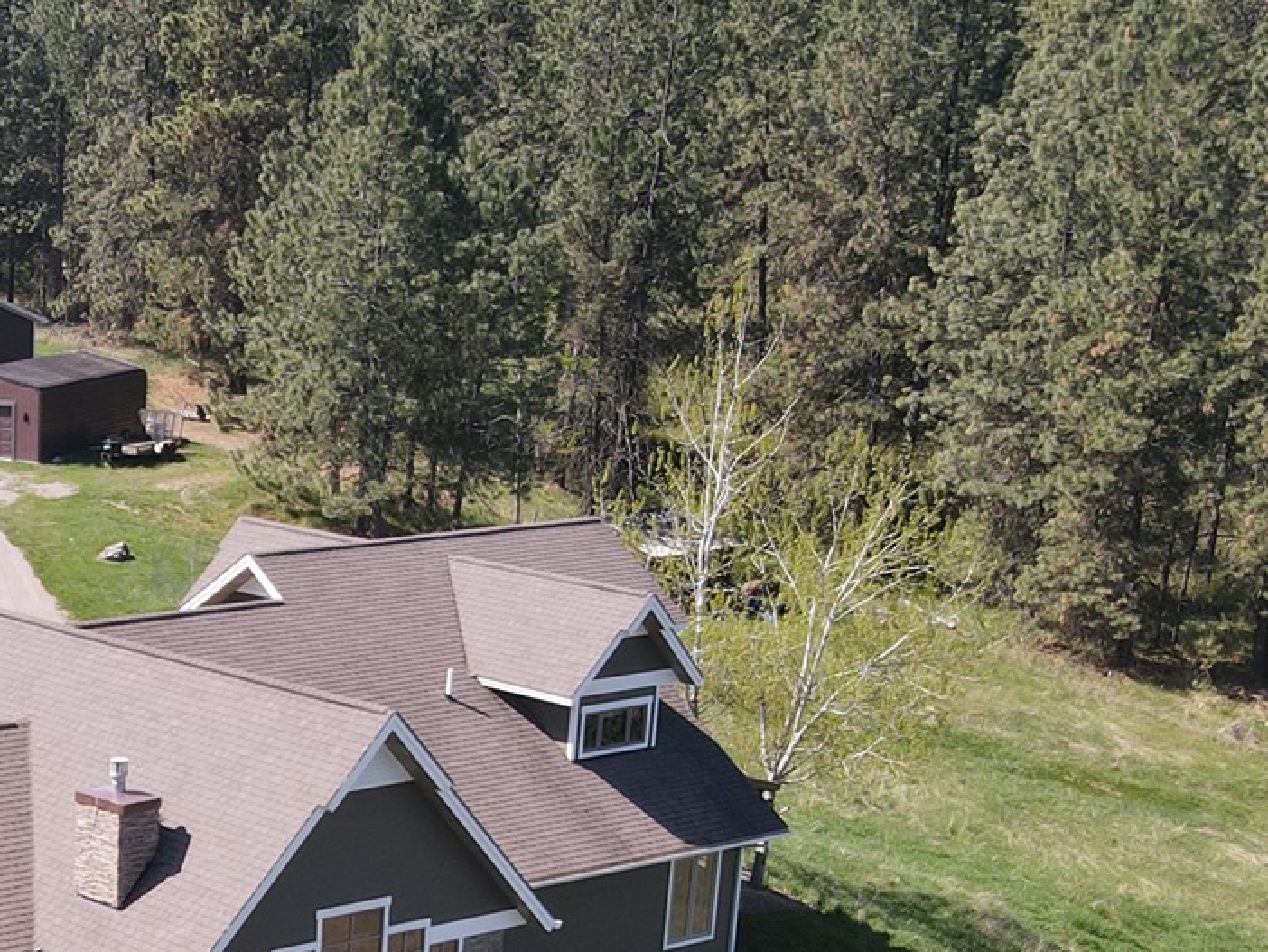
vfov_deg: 20.1
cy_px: 1030
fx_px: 2565
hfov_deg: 26.0
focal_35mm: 70
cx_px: -61
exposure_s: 1/350
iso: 110
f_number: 2.8
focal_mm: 4.5
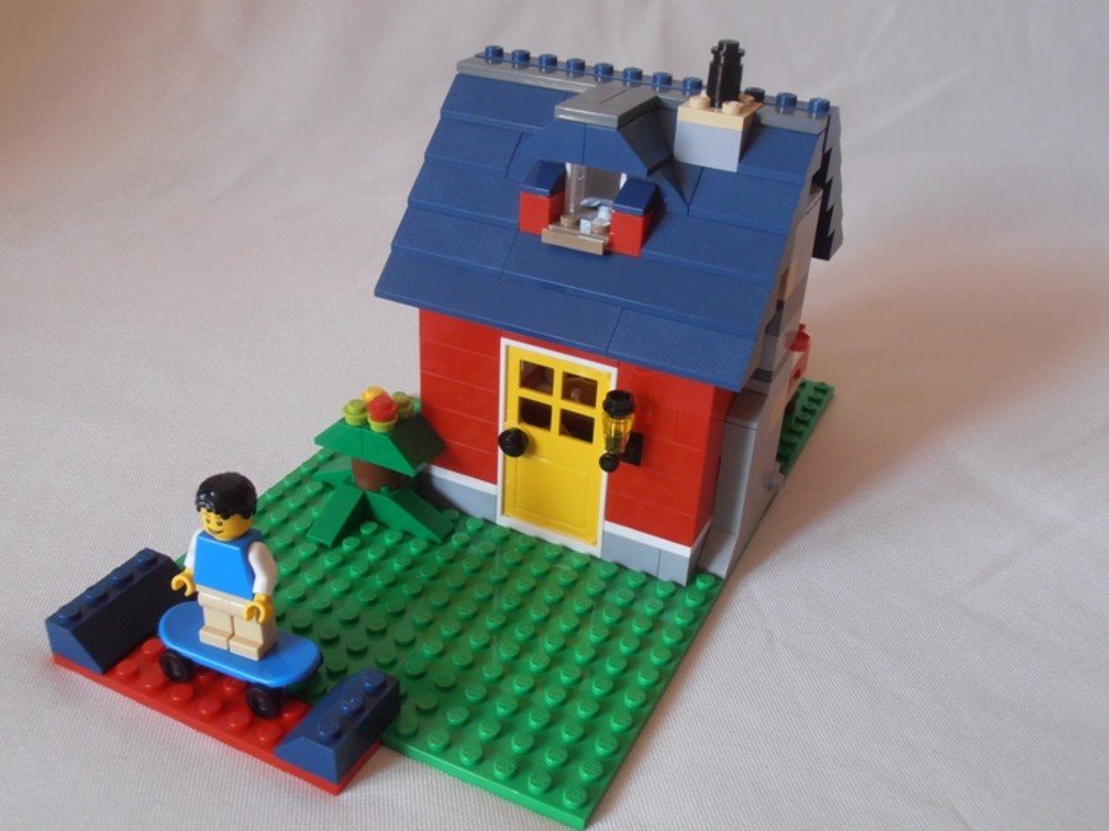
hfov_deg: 50.1
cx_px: 554
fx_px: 1185
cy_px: 416
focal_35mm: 37
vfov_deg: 38.7
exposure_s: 1/40
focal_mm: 6.61
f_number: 3.9
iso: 125
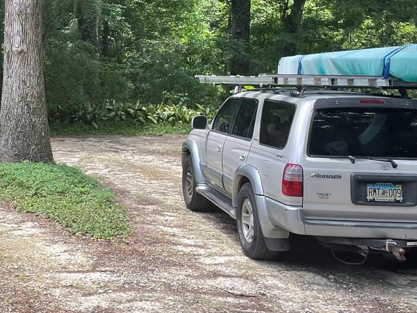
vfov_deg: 23.5
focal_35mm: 61
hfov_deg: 28.7
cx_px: -45
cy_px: 46
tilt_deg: +1.0
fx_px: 735
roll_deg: +2.1
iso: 32
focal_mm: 4.2
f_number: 1.6
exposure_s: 1/292
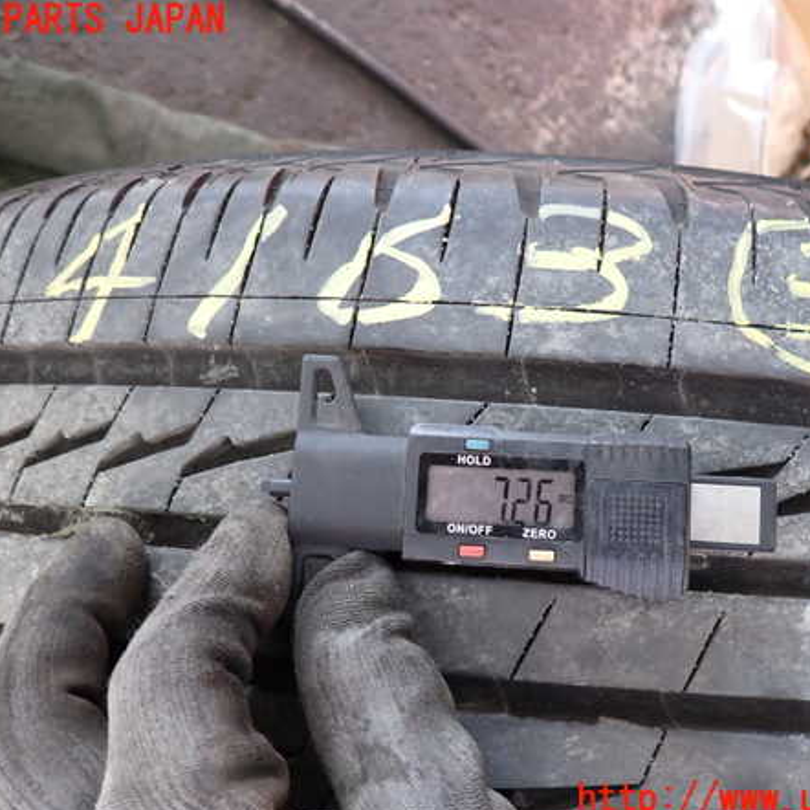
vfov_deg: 54.0
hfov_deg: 54.0
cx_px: 442
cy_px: 410
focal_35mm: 30
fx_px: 794
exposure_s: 1/60
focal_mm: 4.5
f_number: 2
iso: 160
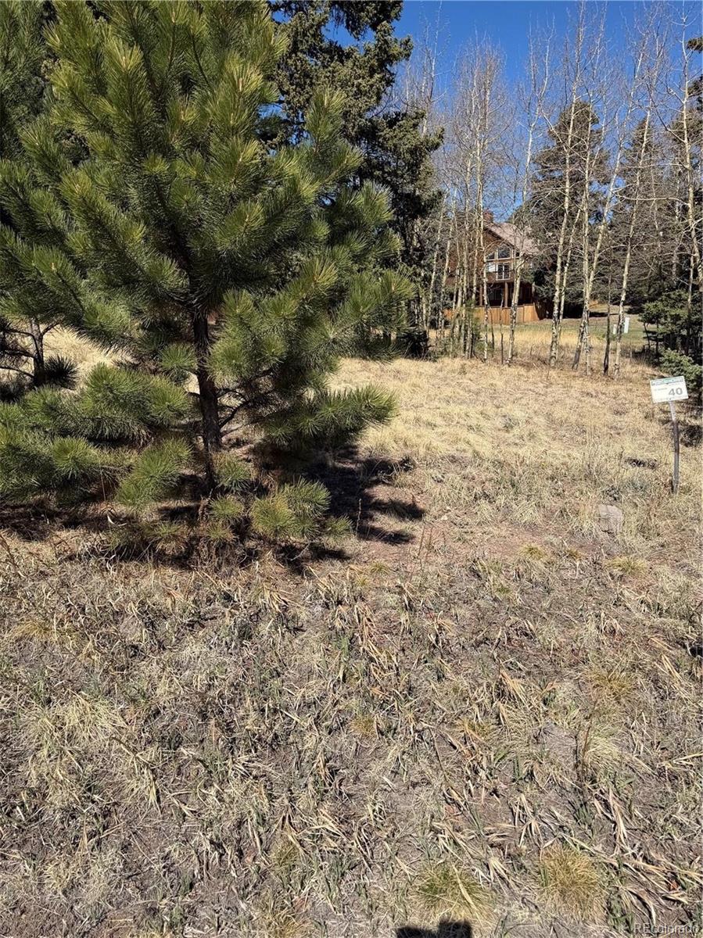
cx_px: 352
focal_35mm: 24
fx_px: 650
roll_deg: +1.0
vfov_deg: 71.6
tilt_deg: -13.9
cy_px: 469
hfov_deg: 56.8
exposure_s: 1/4673
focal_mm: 6.76
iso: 80
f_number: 1.78
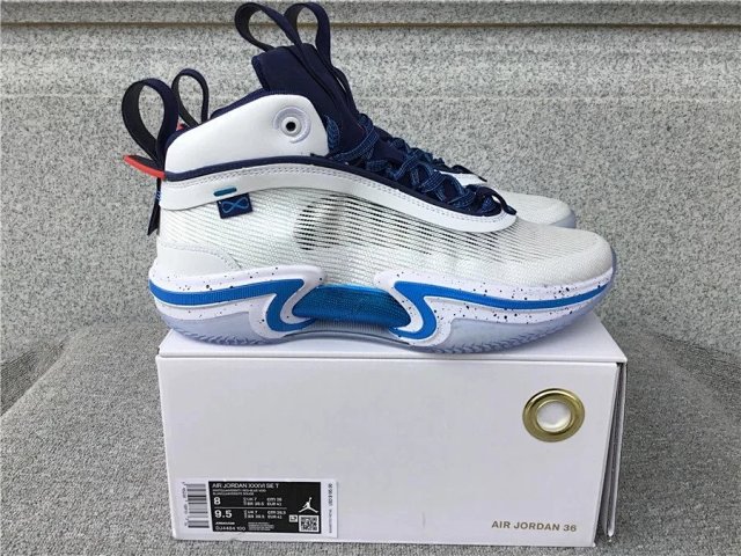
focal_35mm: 31
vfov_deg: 45.4
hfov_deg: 58.4
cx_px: 370
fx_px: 664
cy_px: 278
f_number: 2.4
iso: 25
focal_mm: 3.3
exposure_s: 1/191
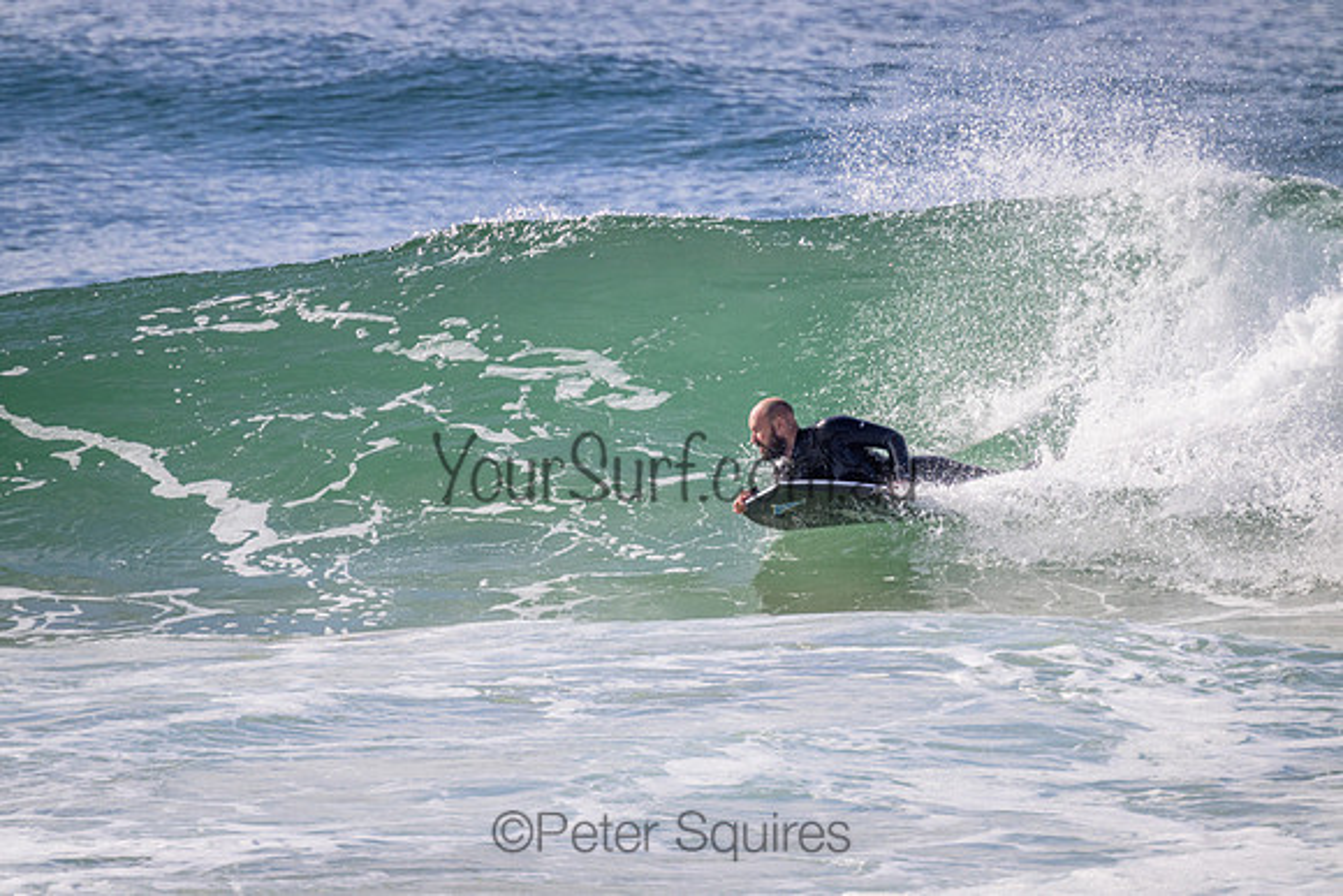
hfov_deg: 2.6
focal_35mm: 800
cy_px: 448
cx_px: 672
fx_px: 29850
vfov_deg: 1.7
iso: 1250
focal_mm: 800
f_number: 11
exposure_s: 1/2000
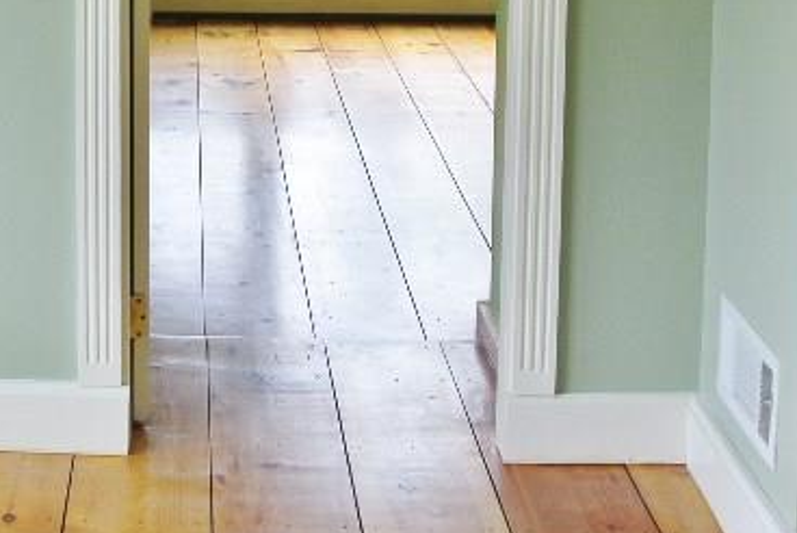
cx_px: 17
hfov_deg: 22.1
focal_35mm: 89
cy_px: -68
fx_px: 1972
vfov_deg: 15.0
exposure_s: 1/60
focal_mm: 12.2
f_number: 3.8
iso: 125
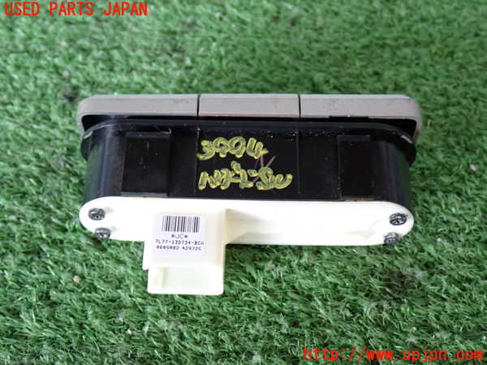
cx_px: 244
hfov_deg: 35.5
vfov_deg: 27.0
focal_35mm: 54
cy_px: 182
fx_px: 760
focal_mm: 9.65
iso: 320
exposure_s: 1/50
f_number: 3.3
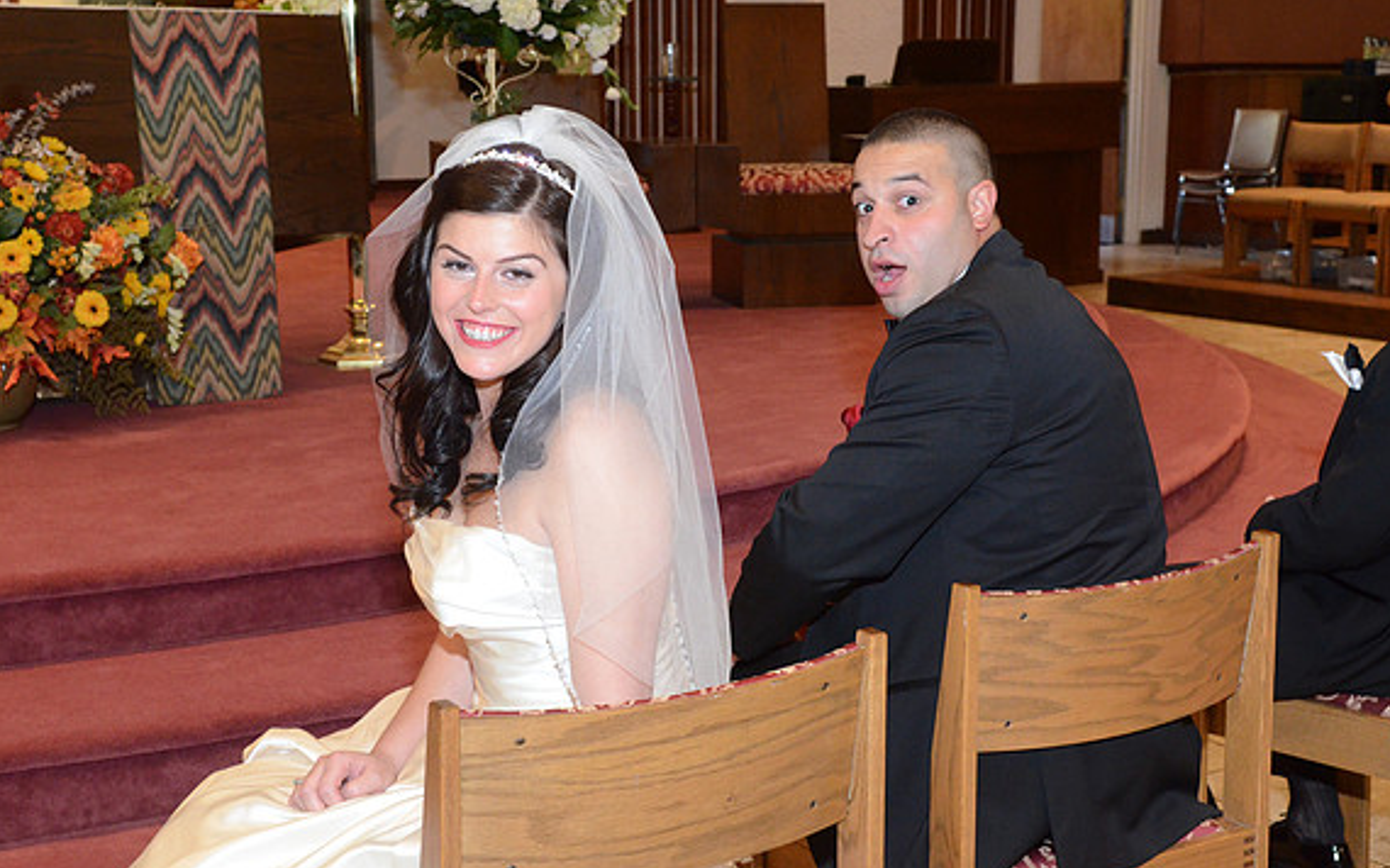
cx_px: 702
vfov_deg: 22.0
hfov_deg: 34.6
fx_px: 2235
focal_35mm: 59
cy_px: 427
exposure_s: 1/60
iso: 3200
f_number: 6.3
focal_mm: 38
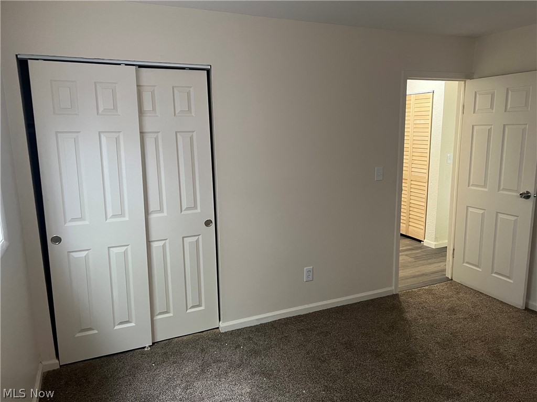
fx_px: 403
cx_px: 268
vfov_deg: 53.1
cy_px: 201
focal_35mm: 26
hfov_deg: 67.3
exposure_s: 1/60
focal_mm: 5.7
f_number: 1.5
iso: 320
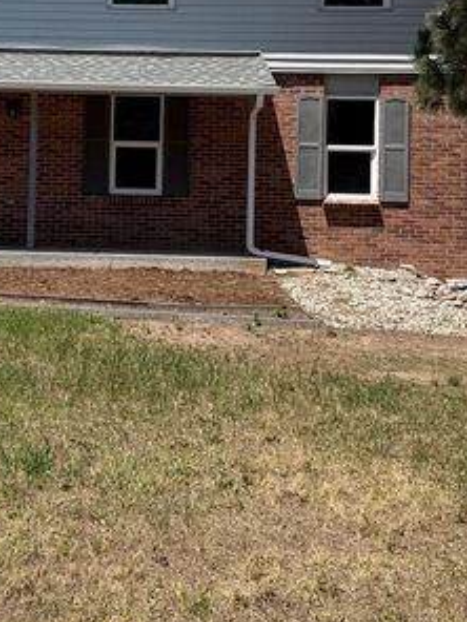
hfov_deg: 26.5
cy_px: 169
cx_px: 90
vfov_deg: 34.9
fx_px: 971
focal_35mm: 54
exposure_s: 1/4405
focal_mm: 6.76
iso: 80
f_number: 1.78
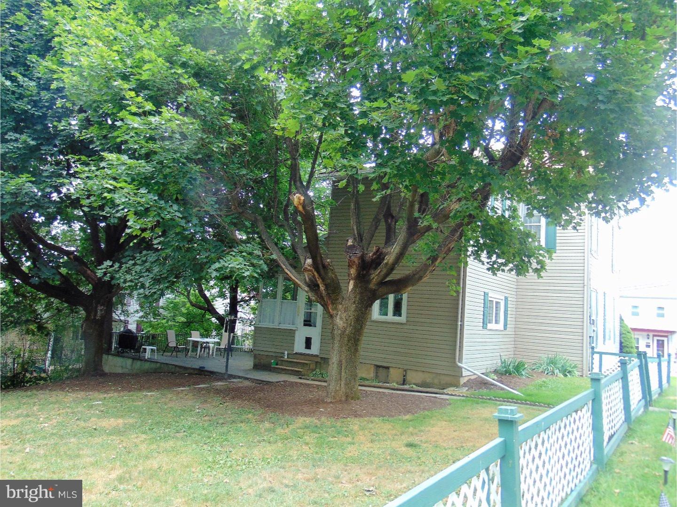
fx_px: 489
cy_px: 254
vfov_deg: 54.9
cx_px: 338
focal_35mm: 25
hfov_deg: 69.4
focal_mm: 4.5
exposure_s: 1/80
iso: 80
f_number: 3
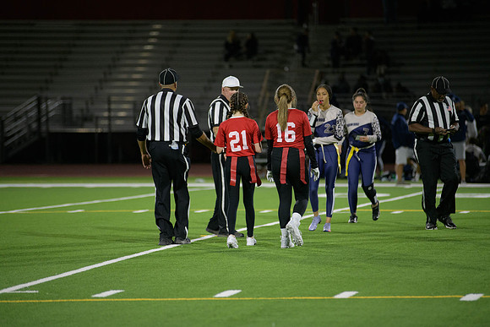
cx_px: 245
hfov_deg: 10.3
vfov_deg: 6.9
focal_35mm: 200
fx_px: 2723
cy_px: 164
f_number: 2.8
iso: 2800
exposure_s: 1/640
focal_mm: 200
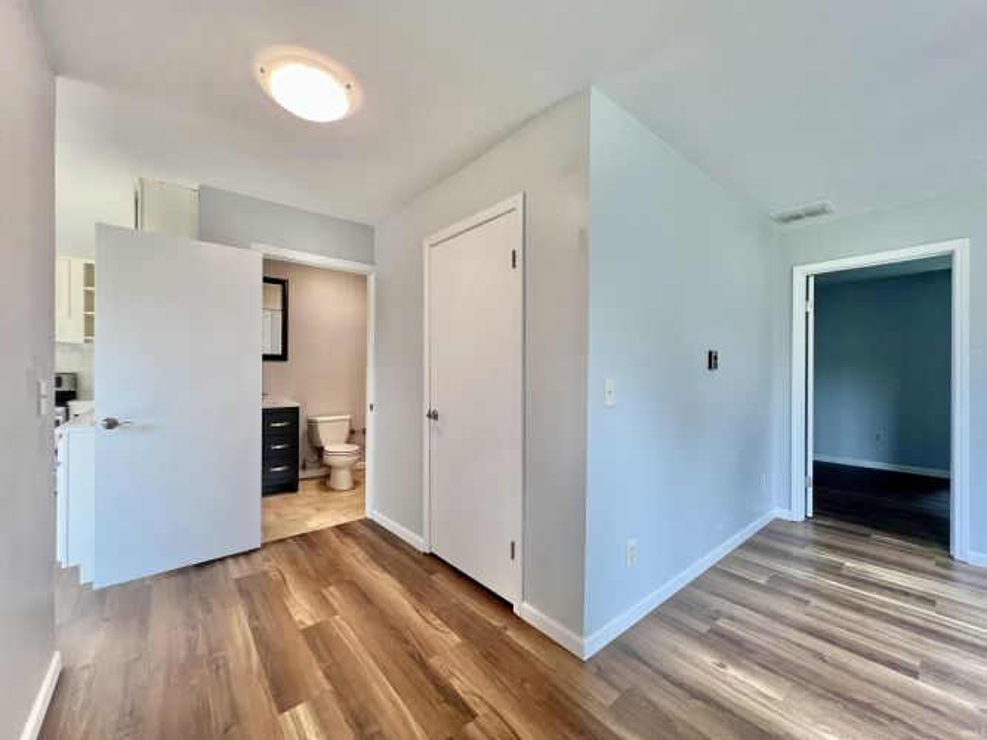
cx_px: 494
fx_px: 371
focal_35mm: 13
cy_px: 370
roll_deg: +0.1
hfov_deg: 106.2
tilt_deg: -1.0
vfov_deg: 89.9
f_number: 1.8
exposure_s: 1/120
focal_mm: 1.57
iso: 80
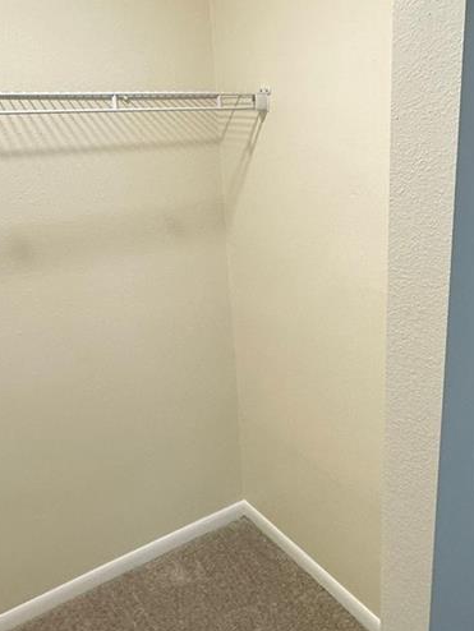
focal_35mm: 34
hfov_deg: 40.5
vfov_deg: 53.9
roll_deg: -0.3
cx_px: 362
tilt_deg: -17.2
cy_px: 307
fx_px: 620
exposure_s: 1/120
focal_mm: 2.22
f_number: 2.2
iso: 200
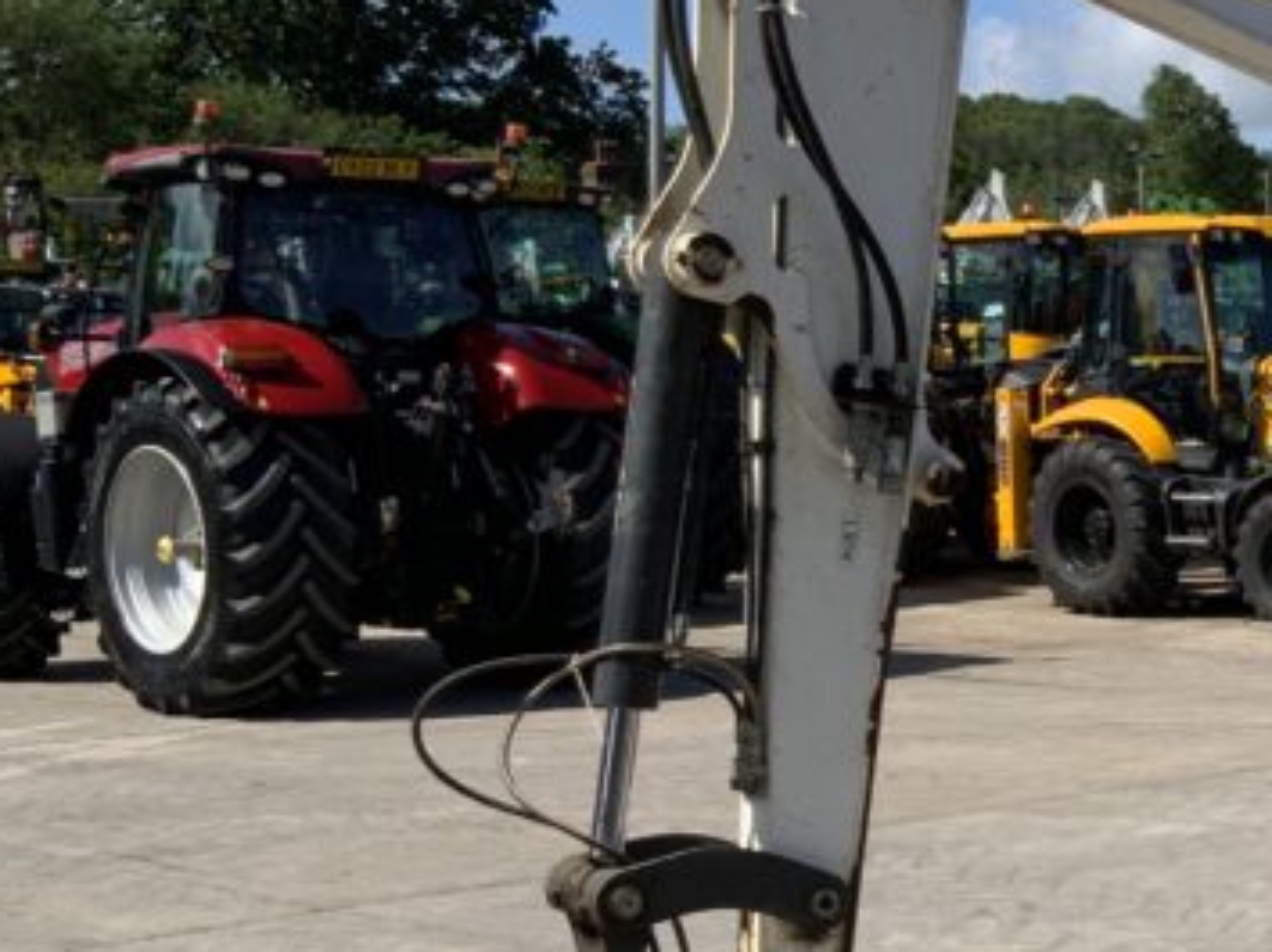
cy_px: 679
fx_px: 3085
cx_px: 1646
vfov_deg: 17.5
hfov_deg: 21.2
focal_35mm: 84
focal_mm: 3
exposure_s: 1/2141
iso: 16
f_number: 1.8
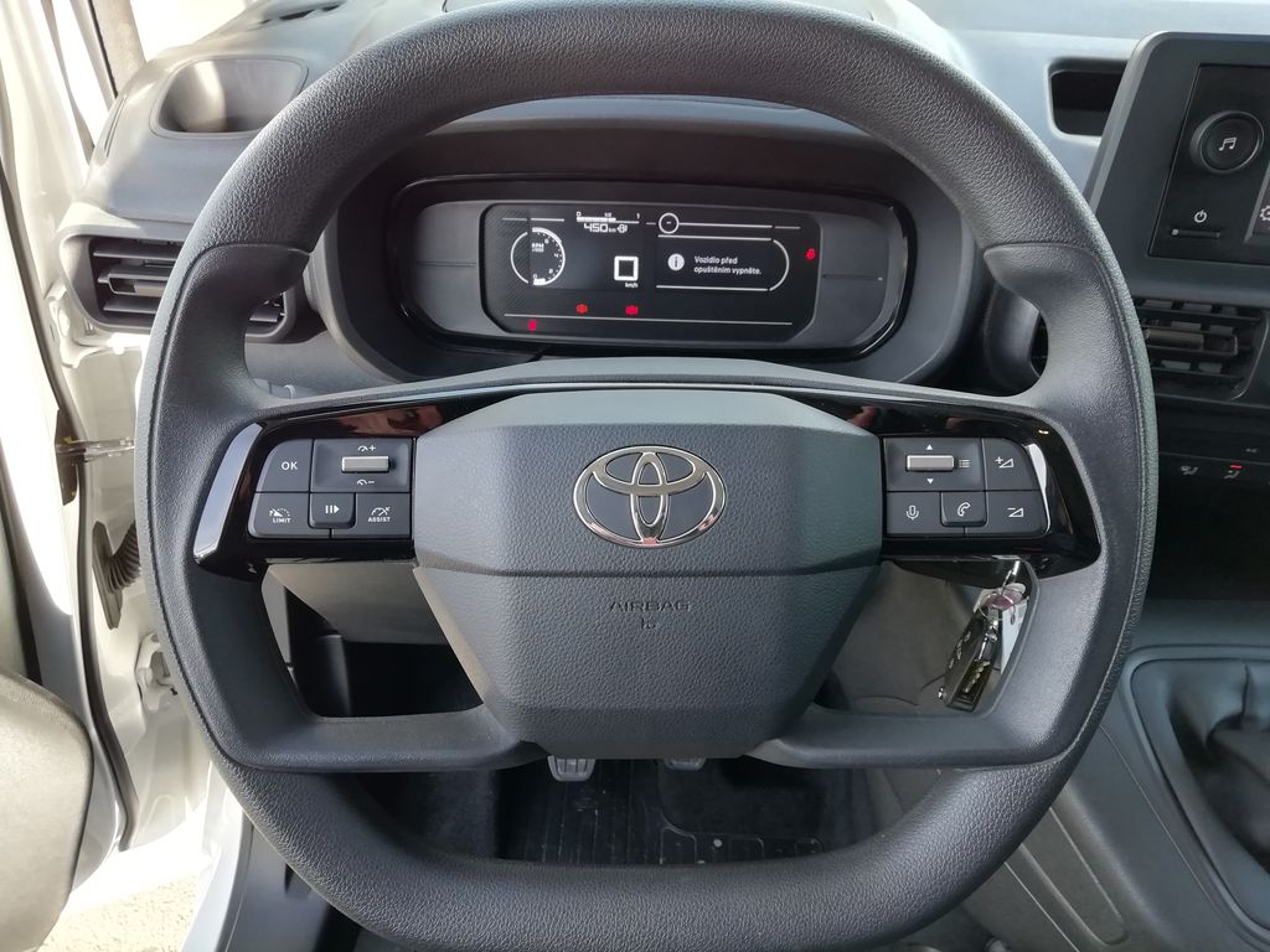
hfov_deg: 67.3
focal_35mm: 26
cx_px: 635
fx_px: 954
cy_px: 476
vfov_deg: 53.1
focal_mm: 3.21
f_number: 2.2
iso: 80
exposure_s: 1/100
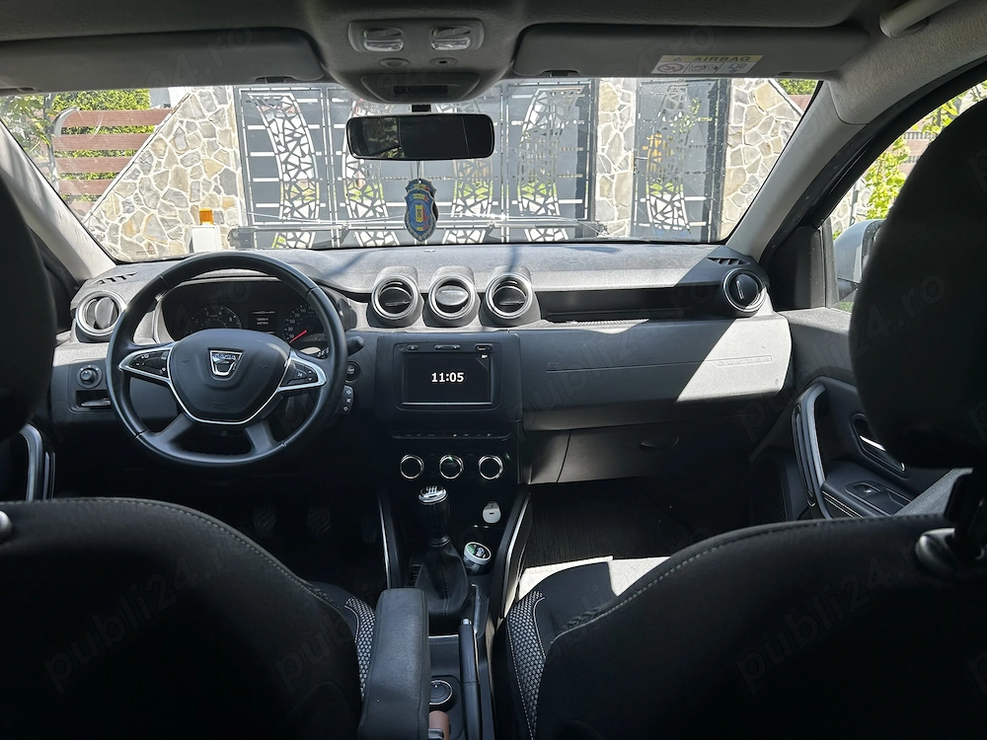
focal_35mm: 26
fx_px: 741
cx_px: 494
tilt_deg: -16.6
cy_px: 370
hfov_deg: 67.3
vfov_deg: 53.1
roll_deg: +1.3
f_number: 1.5
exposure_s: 1/331
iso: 50
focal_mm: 5.7
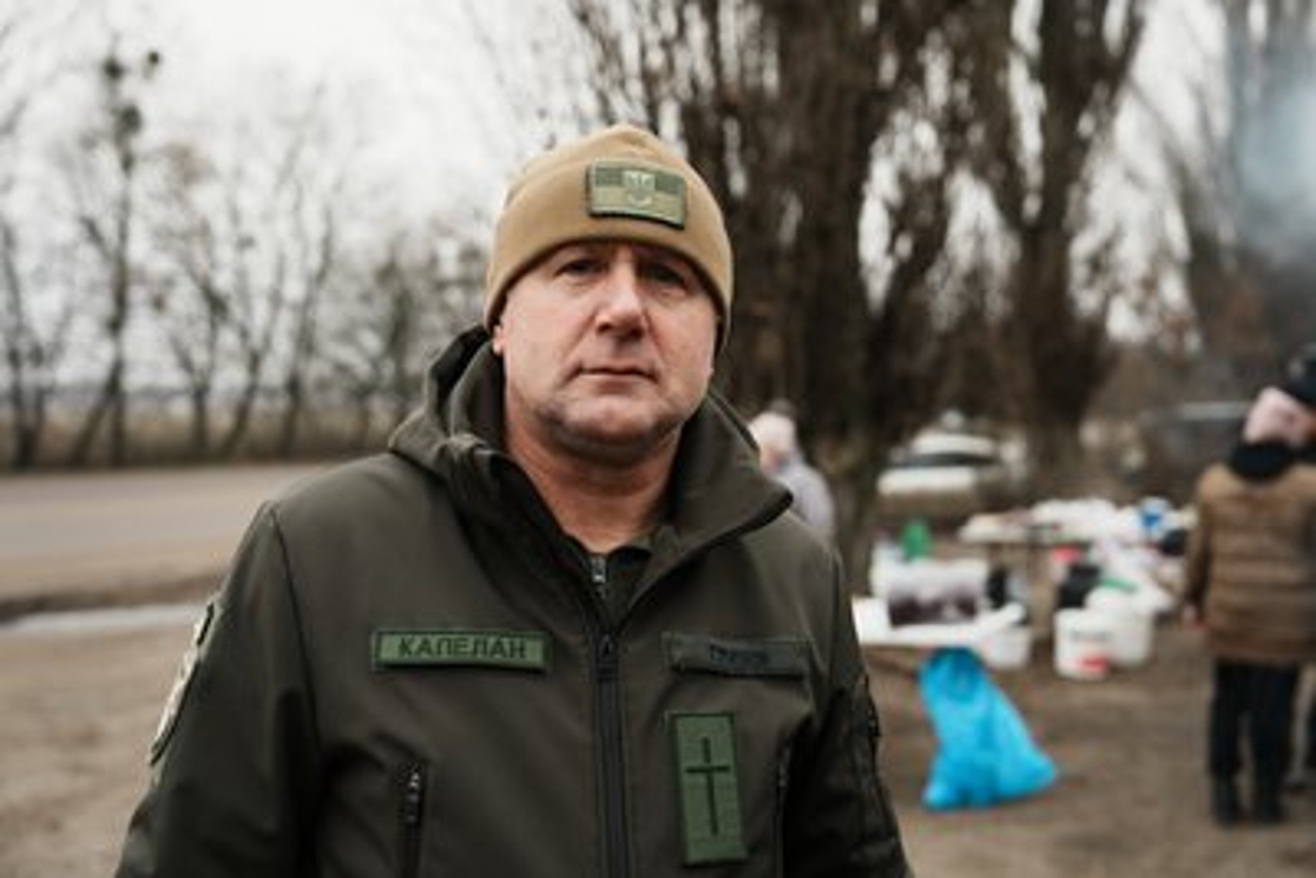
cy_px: 439
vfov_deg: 36.0
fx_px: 1353
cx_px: 658
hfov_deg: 51.9
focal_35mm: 37
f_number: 2.8
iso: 125
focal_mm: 37
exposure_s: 1/80
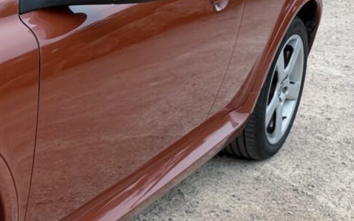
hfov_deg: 20.6
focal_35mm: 85
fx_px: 820
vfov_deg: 15.3
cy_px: 169
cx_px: -186
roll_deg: -0.9
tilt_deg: -18.7
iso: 80
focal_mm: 6.76
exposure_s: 1/323
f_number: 1.78
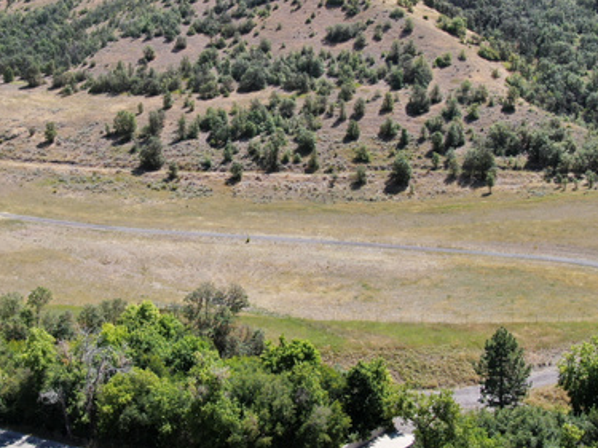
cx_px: 265
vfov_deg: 34.9
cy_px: 164
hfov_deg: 45.7
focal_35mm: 41
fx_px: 708
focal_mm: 4.39
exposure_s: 1/240
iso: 100
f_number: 2.8
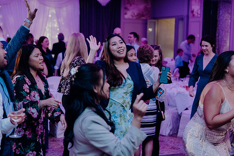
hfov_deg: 28.8
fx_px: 455
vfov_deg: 19.5
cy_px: 78
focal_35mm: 70
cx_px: 117
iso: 3200
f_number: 3.5
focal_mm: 70
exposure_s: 1/160
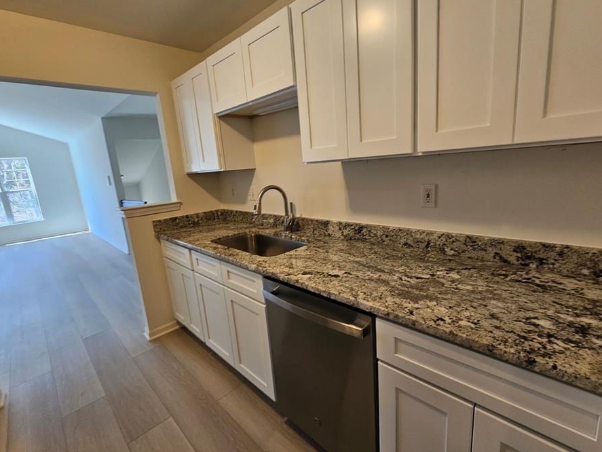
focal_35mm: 15
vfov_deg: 81.8
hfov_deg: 98.1
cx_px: 302
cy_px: 222
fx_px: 261
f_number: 2.2
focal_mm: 2.2
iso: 80
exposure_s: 1/60
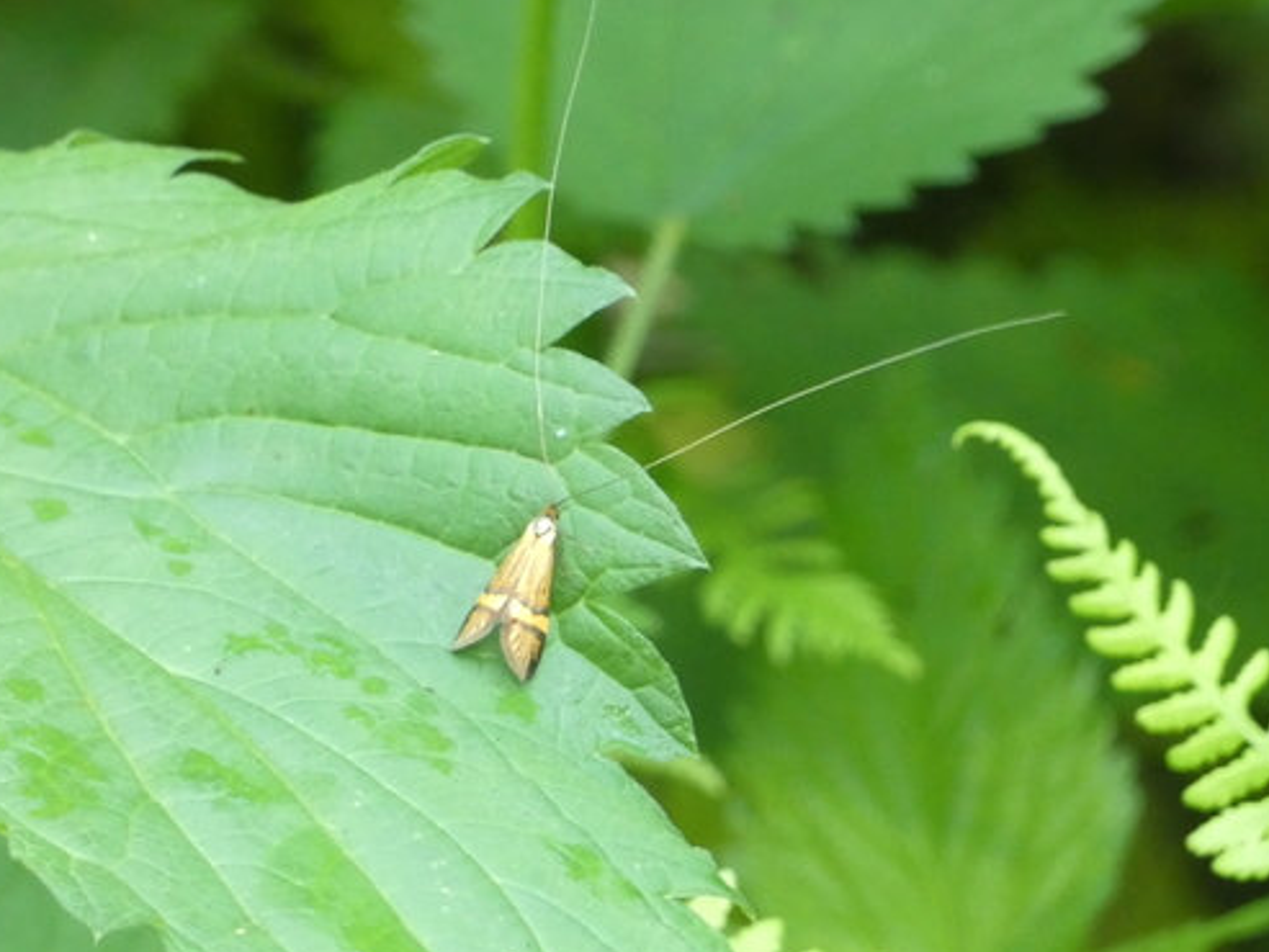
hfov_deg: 3.4
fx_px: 21524
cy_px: 473
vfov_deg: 2.5
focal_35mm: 587
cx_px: 773
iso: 640
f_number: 5.6
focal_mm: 60.8
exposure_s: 1/80
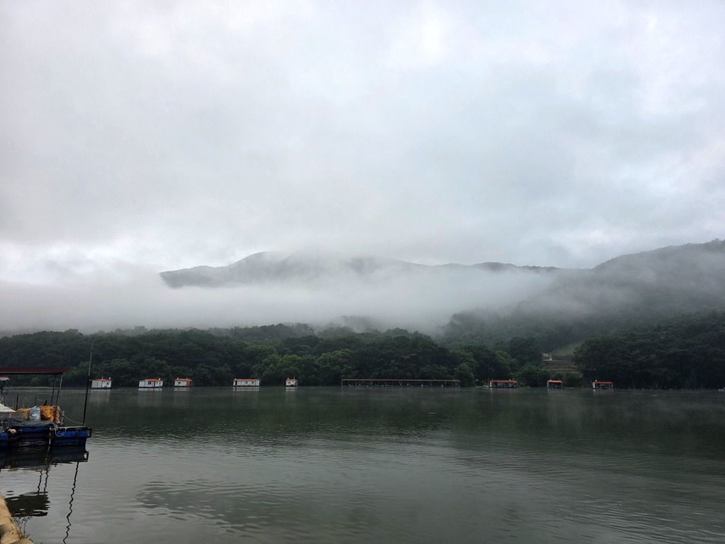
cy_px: 272
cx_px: 362
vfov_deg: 58.9
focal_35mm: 23
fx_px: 482
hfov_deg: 73.9
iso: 64
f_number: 1.7
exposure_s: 1/180
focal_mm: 6.3
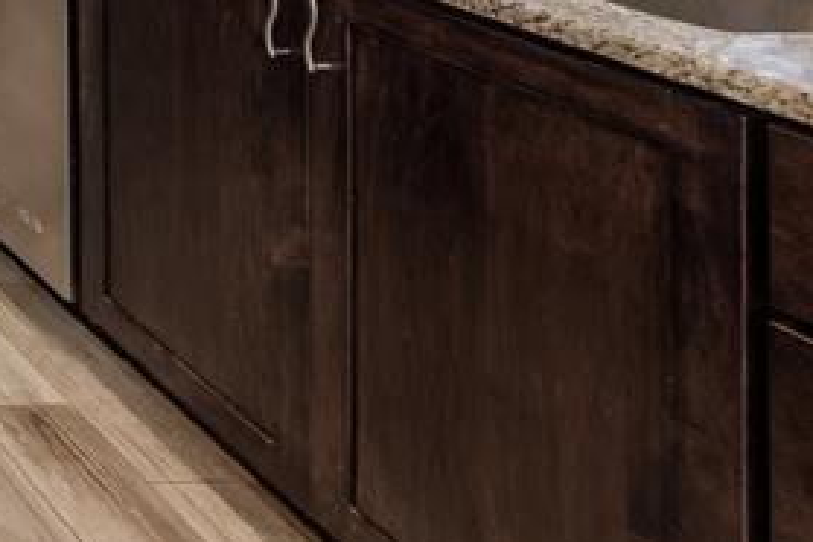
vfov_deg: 22.8
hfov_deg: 22.2
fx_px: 994
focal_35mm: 44
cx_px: -670
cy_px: -335
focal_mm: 8
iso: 400
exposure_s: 1/70
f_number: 7.1
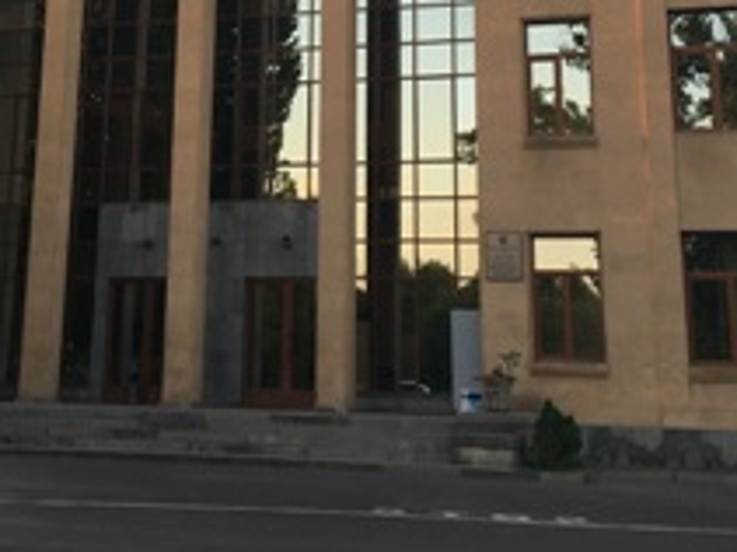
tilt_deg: +17.1
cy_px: 77
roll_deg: -1.9
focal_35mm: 55
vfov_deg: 25.8
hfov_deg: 34.5
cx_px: 217
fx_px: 1170
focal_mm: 4.15
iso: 25
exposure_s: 1/108
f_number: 2.2
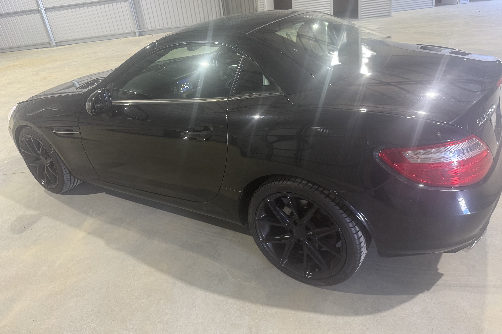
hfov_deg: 71.5
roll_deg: +6.7
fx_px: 349
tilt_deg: -26.0
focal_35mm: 25
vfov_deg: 51.3
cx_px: 251
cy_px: 157
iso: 250
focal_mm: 6.76
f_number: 1.78
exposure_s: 1/50
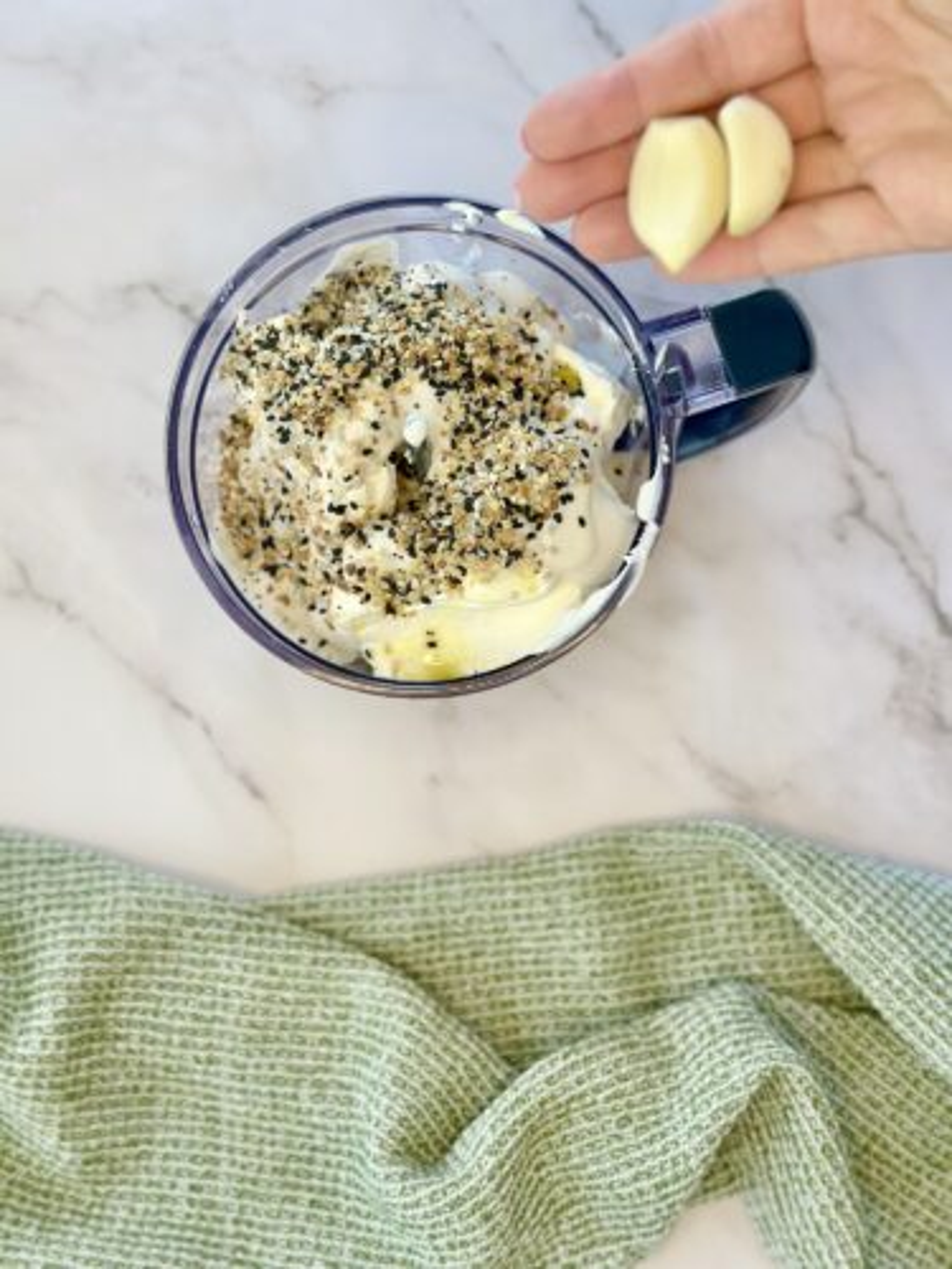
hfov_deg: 30.3
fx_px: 1760
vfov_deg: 39.7
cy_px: 634
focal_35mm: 48
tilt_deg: -84.2
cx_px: 476
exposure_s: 1/216
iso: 80
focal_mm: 6.86
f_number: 1.78
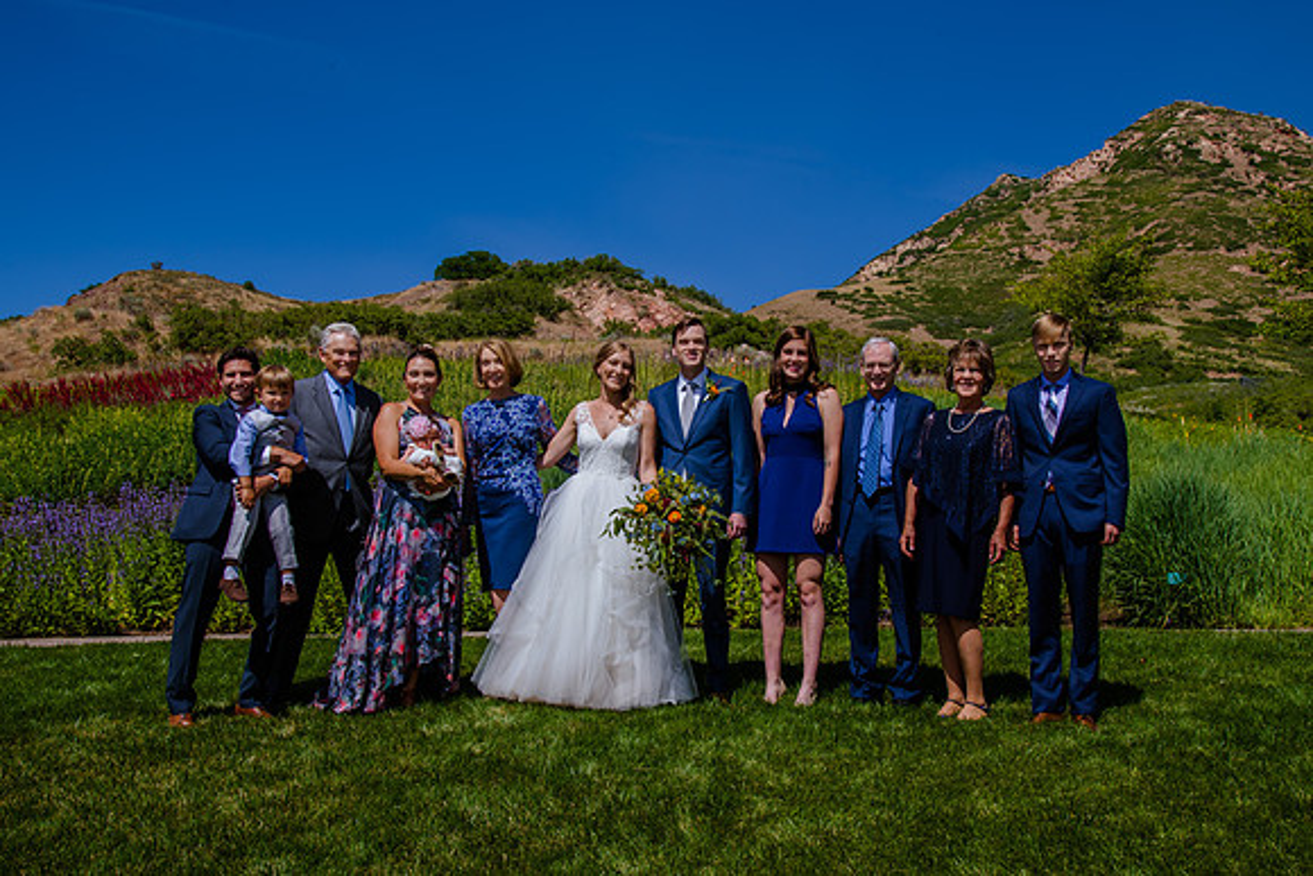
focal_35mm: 38
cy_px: 432
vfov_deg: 35.2
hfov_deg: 50.9
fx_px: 1380
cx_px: 673
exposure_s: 1/250
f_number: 13
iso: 200
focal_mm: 34
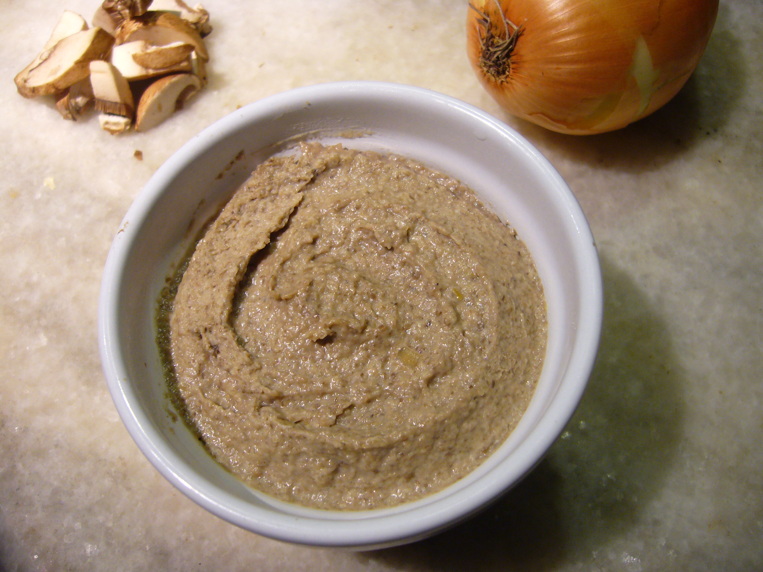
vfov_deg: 40.7
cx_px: 382
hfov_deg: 52.6
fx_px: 771
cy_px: 286
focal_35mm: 35
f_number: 2.8
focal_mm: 5.8
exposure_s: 1/15
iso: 125
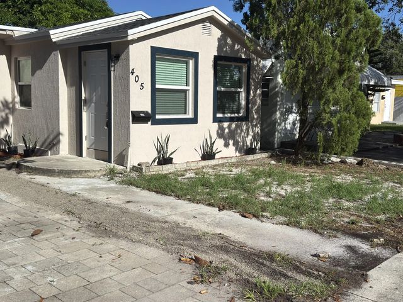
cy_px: 151
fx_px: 454
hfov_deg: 47.9
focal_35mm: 39
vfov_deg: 36.8
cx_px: 202
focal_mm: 6.76
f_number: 1.78
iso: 100
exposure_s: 1/11628
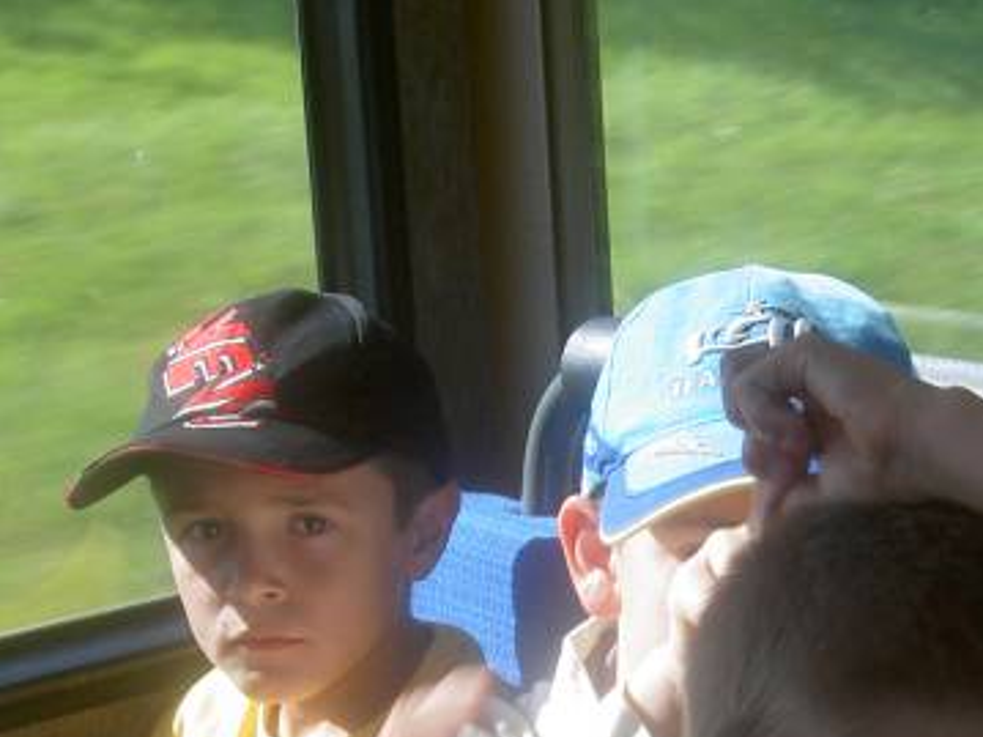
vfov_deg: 16.8
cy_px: 595
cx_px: 698
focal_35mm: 87
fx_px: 2470
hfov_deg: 22.4
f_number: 4.7
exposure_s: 1/160
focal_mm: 8
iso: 100
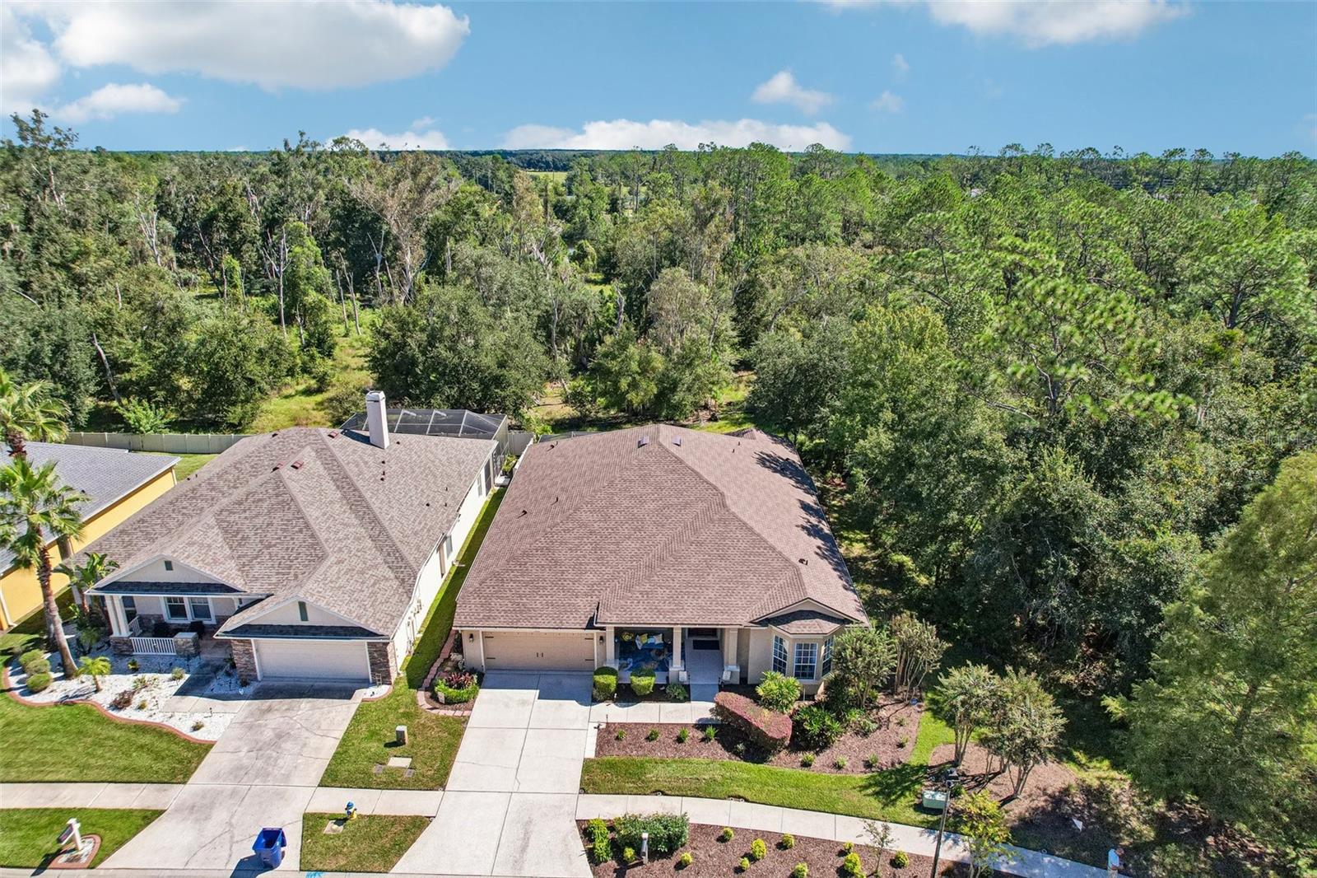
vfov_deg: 57.2
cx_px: 658
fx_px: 805
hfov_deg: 78.6
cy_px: 439
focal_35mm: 22
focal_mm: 8.4
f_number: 2.8
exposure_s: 1/5000
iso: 410
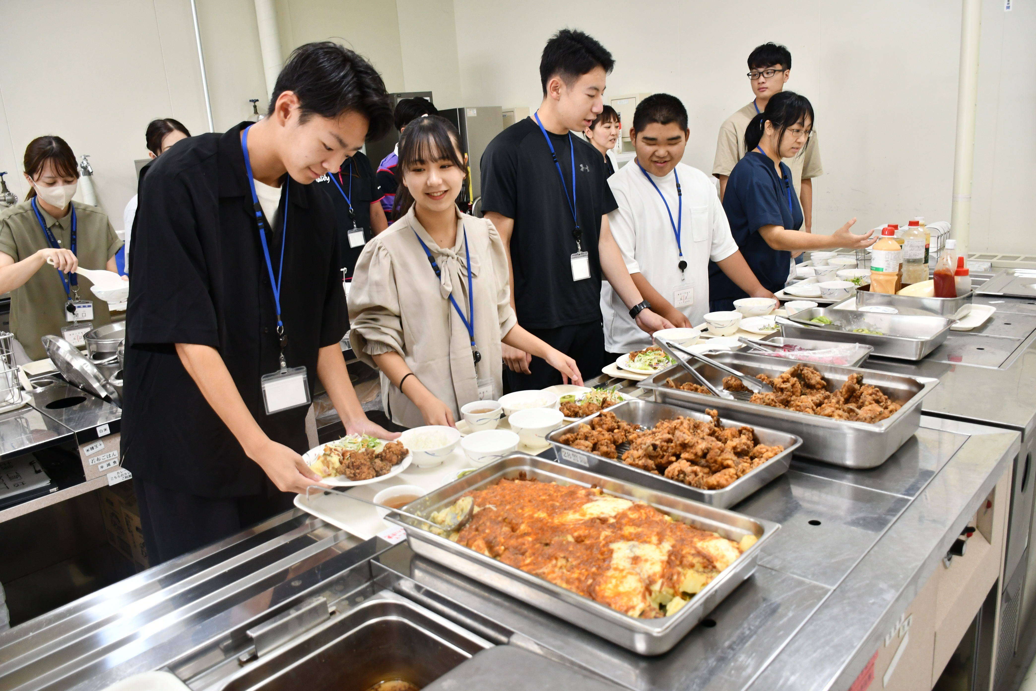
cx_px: 518
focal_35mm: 27
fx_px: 777
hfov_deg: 67.4
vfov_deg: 47.9
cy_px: 346
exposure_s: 1/125
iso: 800
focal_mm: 18
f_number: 3.5
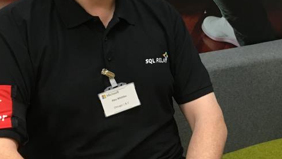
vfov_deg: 15.7
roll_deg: +0.4
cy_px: 78
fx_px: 576
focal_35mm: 77
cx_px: 239
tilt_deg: -19.2
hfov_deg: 26.8
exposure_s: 1/20
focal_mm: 4.15
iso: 200
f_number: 2.2
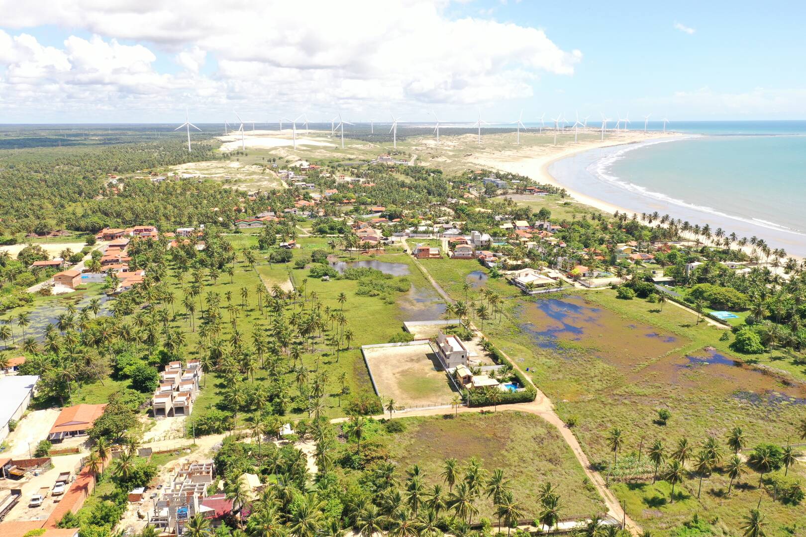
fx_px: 627
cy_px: 268
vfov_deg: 46.4
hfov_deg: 65.5
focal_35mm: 28
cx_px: 403
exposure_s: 1/320
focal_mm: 10.26
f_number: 5
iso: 100
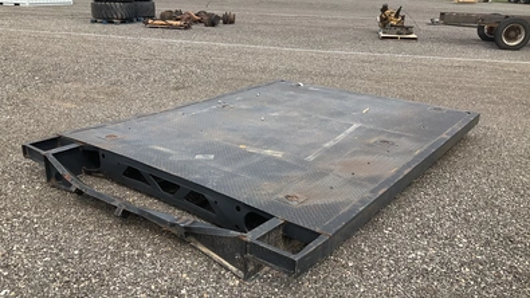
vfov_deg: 36.6
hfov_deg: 61.0
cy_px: 169
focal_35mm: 32
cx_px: 267
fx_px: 450
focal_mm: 3
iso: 25
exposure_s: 1/1035
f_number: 1.8
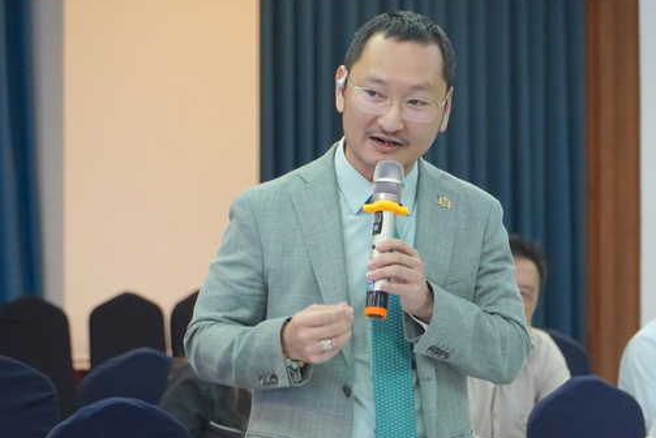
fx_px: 2644
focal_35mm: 145
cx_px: 355
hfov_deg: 14.1
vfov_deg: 9.5
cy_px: 239
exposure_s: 1/160
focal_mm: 76
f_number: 4
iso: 2500
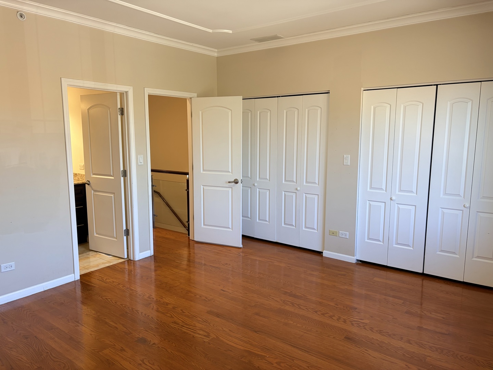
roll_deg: +0.6
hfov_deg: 67.3
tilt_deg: -8.9
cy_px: 185
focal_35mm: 26
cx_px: 246
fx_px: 370
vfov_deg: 53.1
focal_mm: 5.96
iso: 80
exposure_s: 1/120
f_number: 1.6
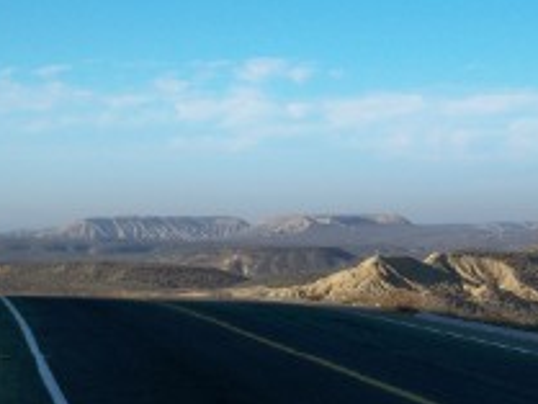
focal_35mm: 130
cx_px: 360
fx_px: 2022
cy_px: 95
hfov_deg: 15.1
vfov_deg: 11.4
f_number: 4.5
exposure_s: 1/640
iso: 64
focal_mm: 12.1
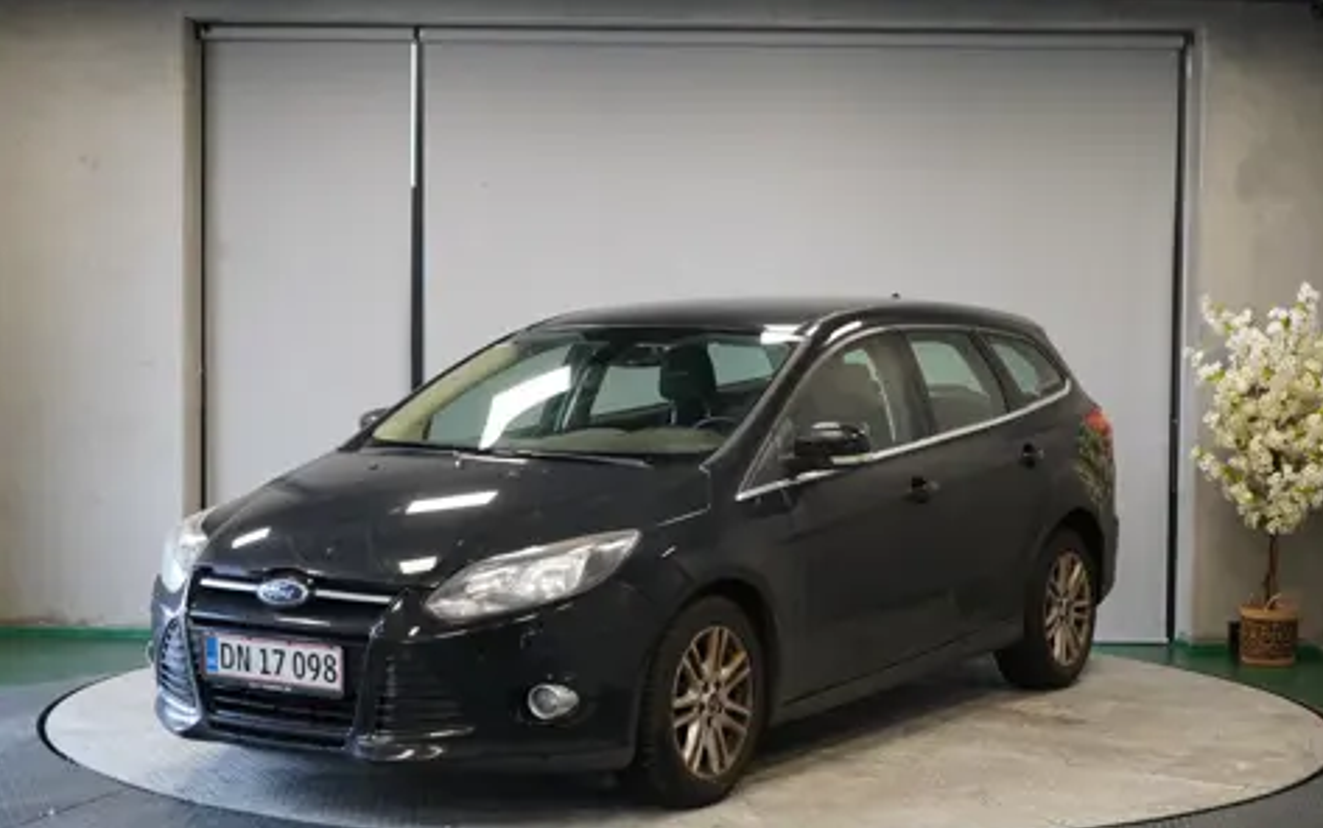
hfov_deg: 34.0
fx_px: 2164
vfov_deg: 21.7
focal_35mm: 60
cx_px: 666
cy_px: 436
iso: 3200
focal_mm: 58
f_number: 5
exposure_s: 1/160
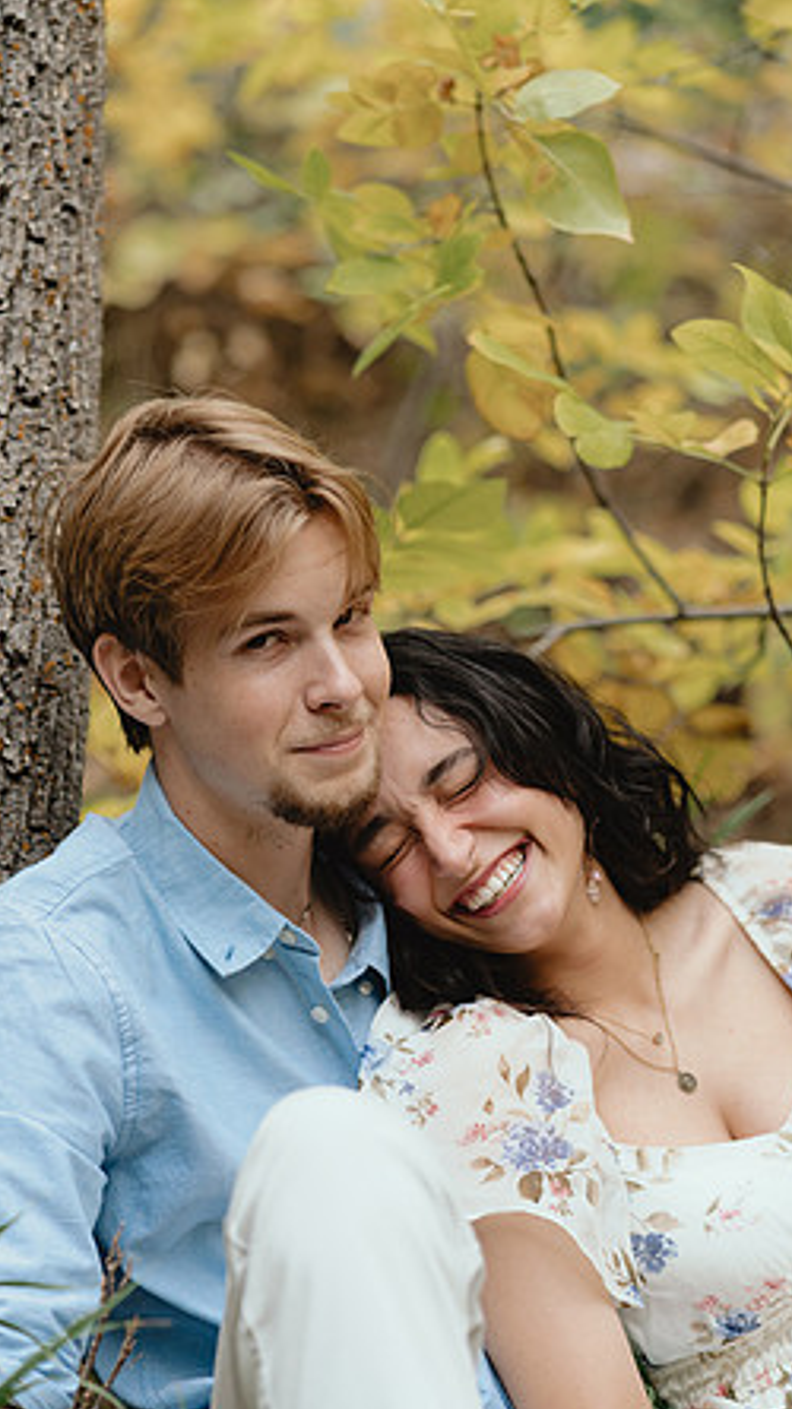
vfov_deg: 23.7
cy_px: 703
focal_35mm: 90
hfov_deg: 13.4
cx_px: 367
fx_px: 3363
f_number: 2.8
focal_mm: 85
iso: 400
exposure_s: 1/250
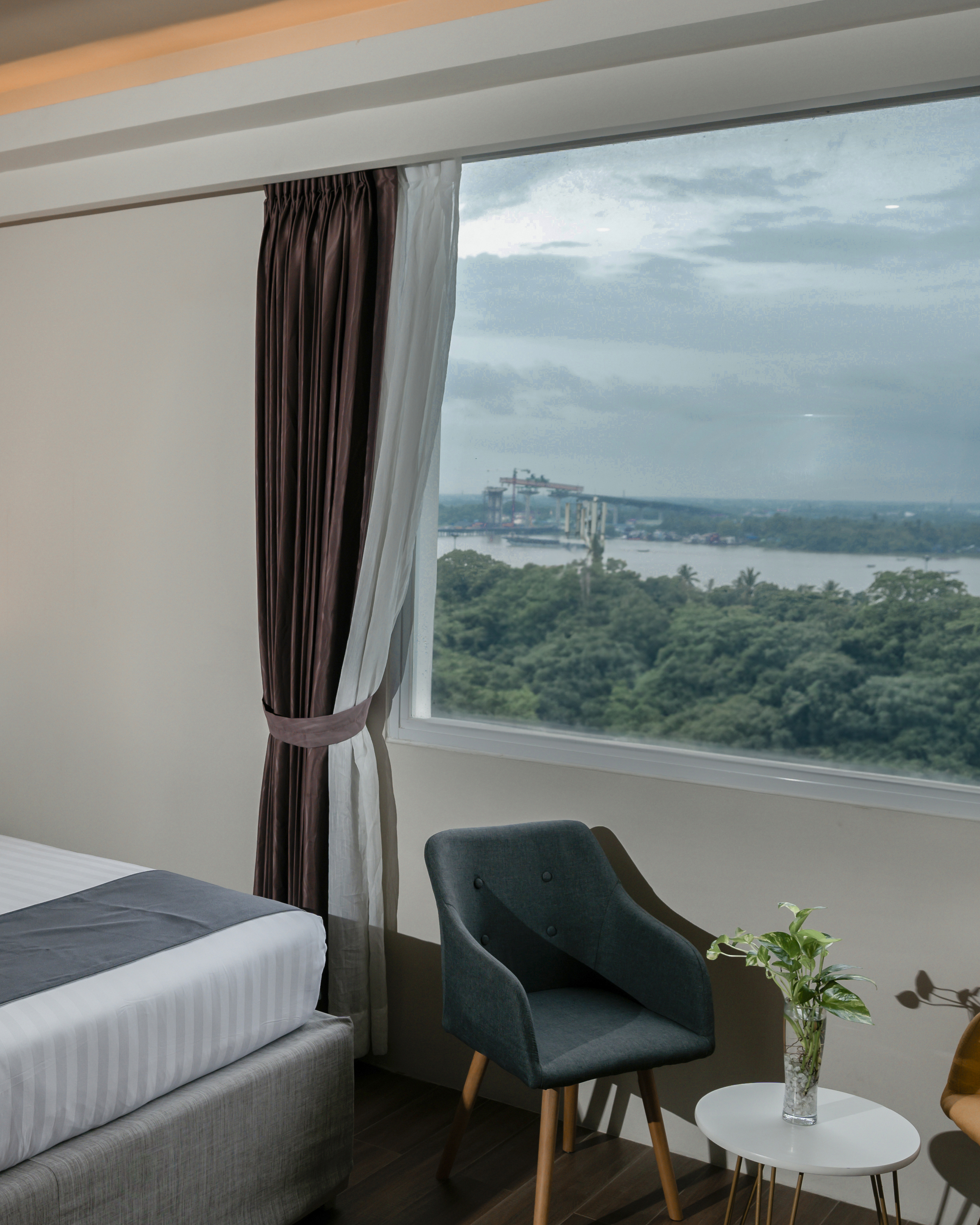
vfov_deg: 45.8
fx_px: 1450
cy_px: 662
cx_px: 232
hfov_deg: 36.4
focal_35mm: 40
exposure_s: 1/125
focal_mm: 19
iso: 125
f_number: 4
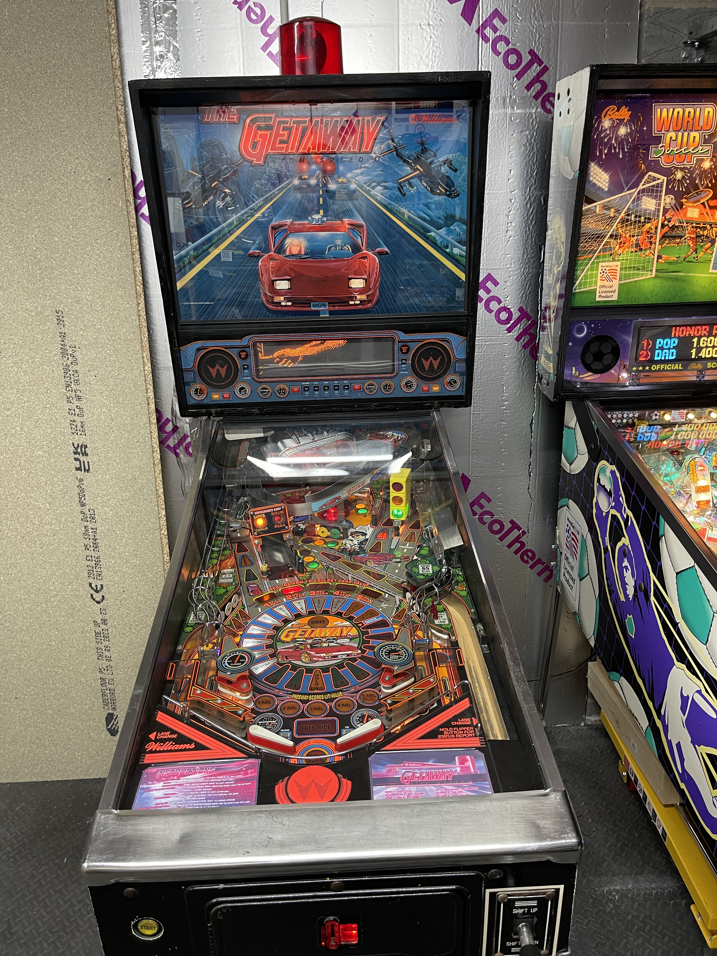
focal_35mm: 25
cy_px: 478
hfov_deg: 54.9
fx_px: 690
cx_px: 358
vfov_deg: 69.4
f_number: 1.6
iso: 200
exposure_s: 1/50
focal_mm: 5.1
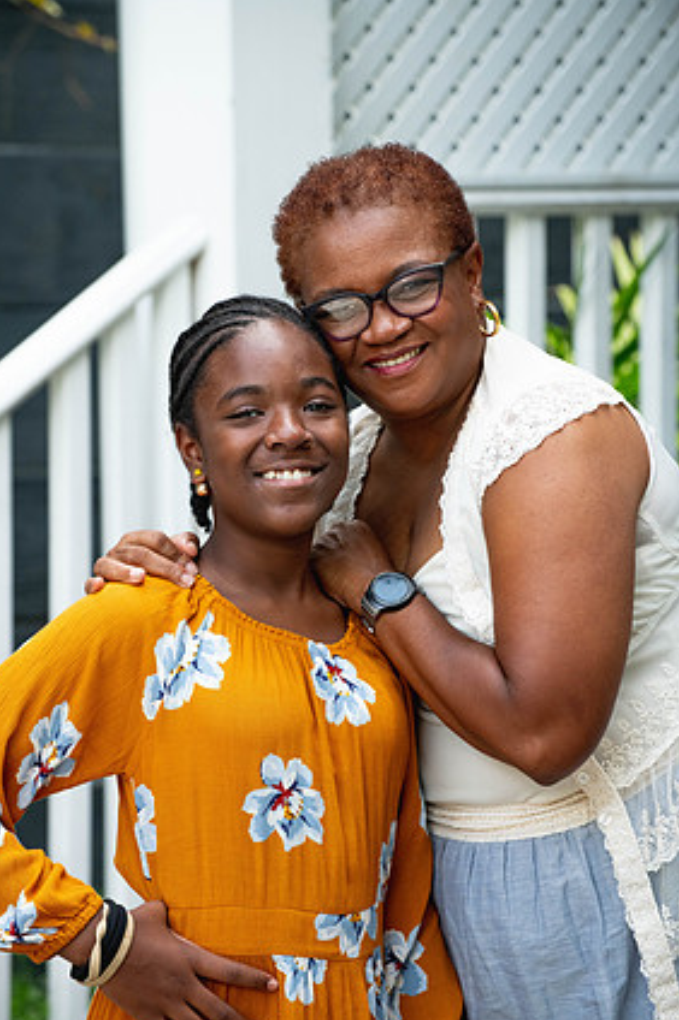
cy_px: 536
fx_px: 4817
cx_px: 327
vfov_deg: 12.1
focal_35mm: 170
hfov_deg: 8.1
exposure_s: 1/1000
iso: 1250
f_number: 5.6
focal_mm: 160
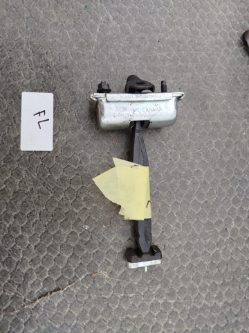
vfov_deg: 71.6
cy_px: 166
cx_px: 124
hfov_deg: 56.8
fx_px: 230
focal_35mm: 24
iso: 50
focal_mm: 5.31
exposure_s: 1/145
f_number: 1.7
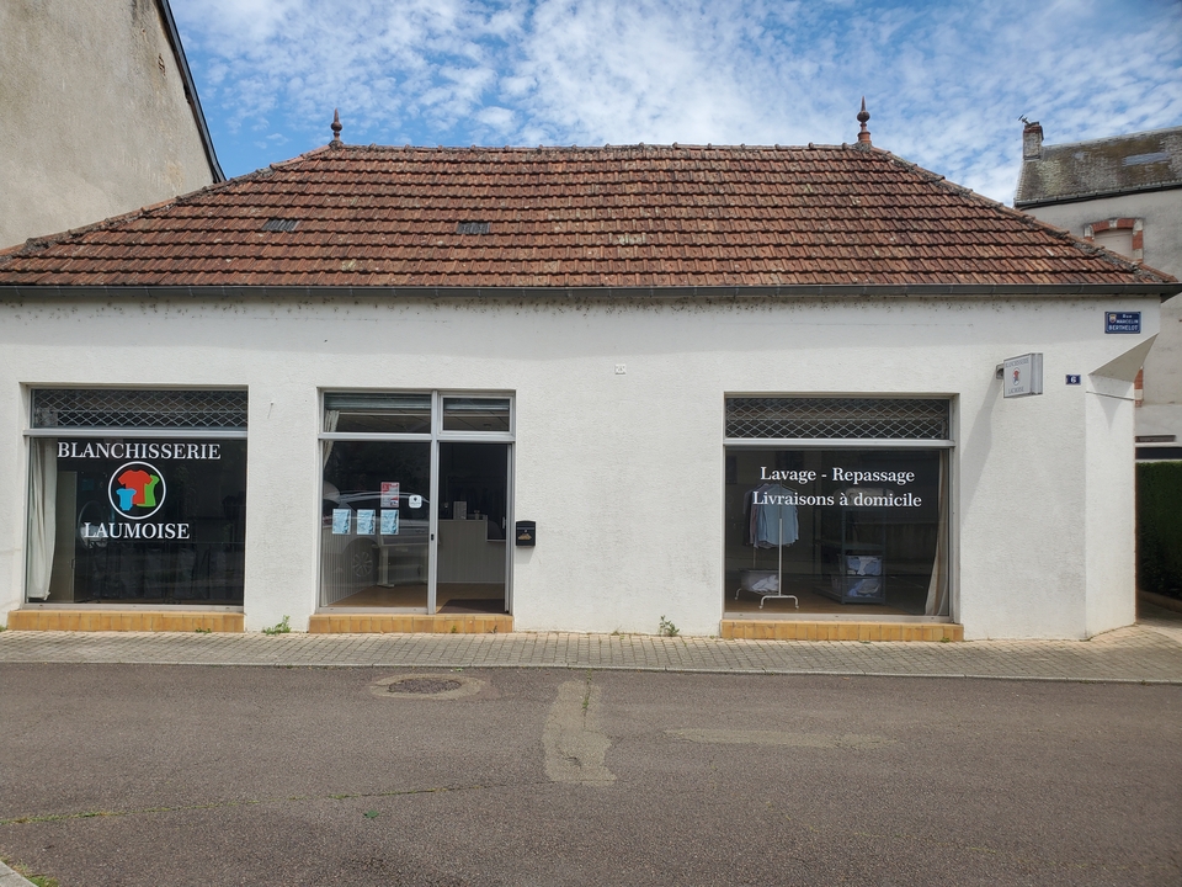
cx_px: 591
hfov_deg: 67.3
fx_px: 888
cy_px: 444
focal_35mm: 26
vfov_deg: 53.1
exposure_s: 1/1632
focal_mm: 4.3
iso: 50
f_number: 2.4
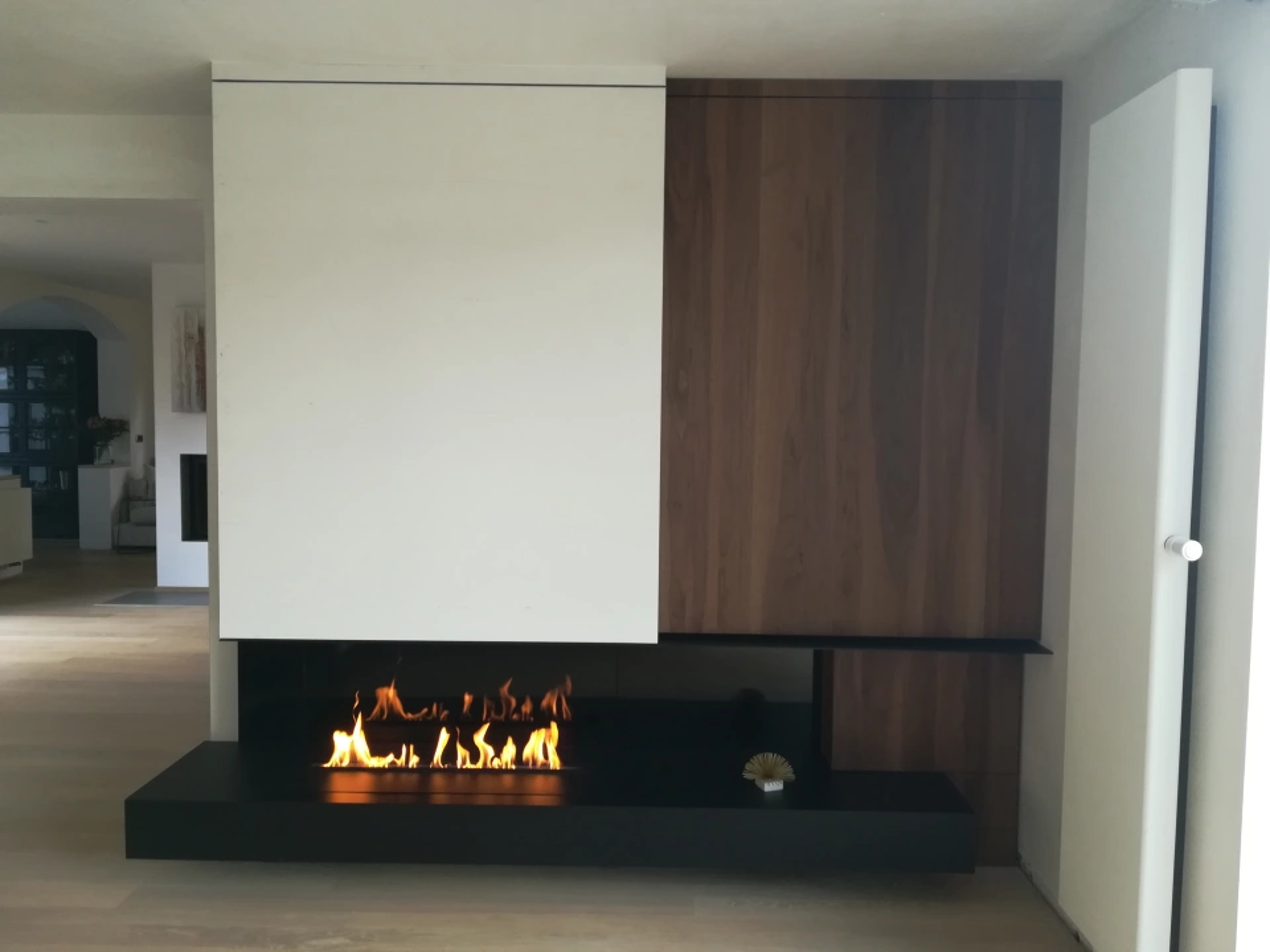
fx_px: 954
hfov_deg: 67.3
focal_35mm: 26
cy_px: 476
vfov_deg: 53.1
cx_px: 635
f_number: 2.2
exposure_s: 1/33.3
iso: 125
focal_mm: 3.83
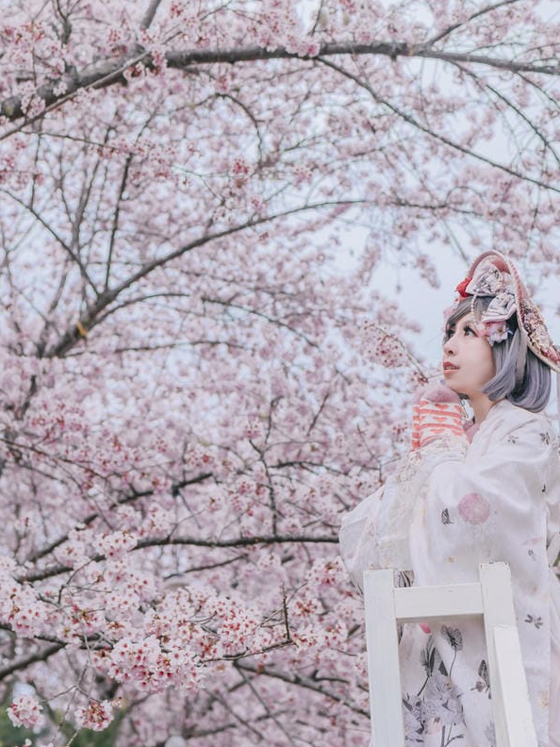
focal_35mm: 51
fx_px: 1100
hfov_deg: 28.5
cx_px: 307
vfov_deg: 37.5
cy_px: 375
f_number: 3.2
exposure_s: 1/800
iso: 100
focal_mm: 35
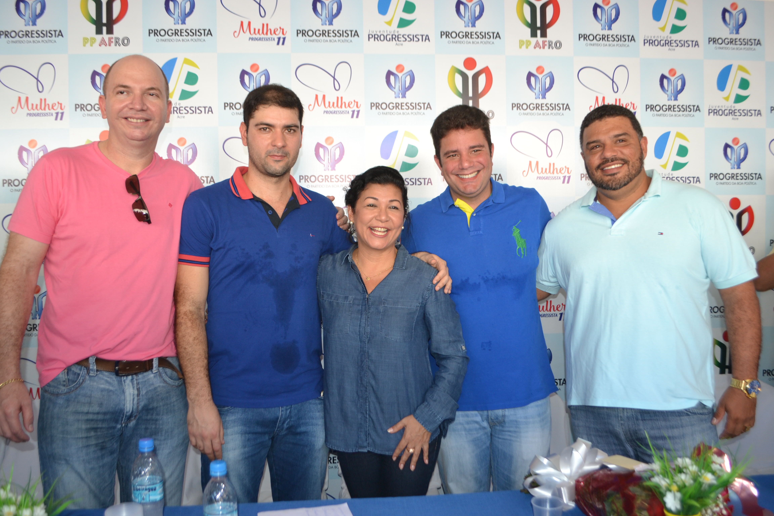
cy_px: 258
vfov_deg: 43.6
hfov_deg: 61.9
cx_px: 387
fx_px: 645
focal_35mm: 30
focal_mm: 20
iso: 320
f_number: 4
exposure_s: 1/125
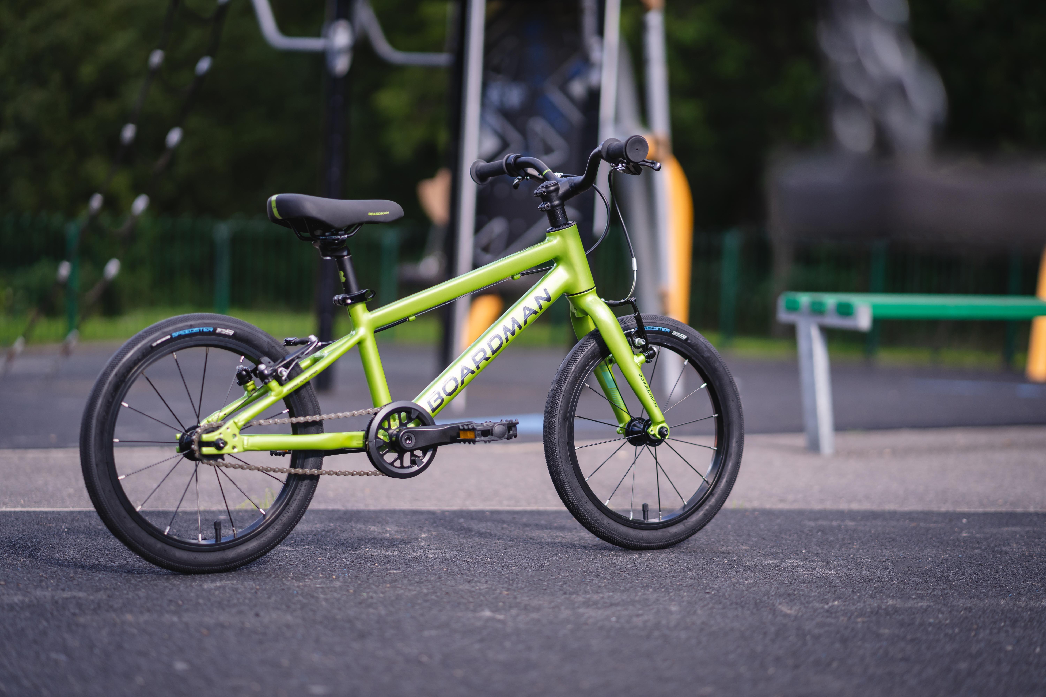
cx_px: 523
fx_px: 2470
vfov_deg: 16.1
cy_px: 348
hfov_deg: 23.9
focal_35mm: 85
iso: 200
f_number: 2
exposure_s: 1/1600
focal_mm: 85
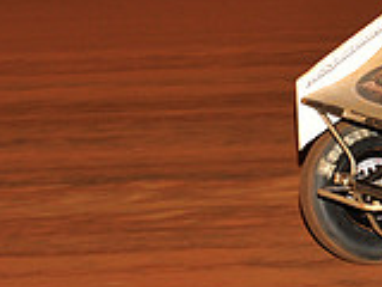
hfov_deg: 5.6
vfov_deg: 4.3
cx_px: 609
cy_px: -41
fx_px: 3840
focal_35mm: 348
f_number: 6.3
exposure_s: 1/320
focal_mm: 100
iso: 1000
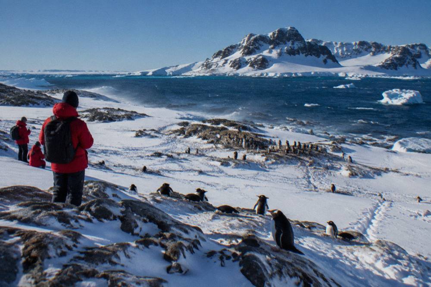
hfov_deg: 28.9
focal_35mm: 70
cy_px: 144
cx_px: 216
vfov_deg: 19.4
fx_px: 838
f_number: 9
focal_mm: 70
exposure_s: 1/160
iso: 200
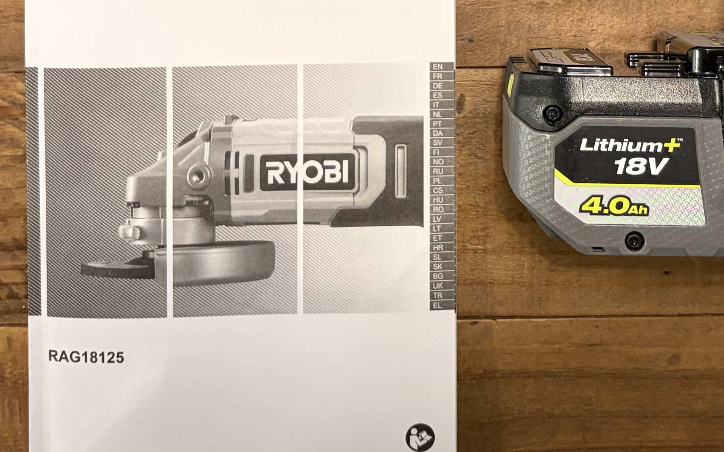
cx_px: 483
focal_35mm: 66
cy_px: -95
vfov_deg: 18.6
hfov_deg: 30.8
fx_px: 1302
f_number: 1.6
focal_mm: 5.96
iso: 250
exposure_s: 1/50
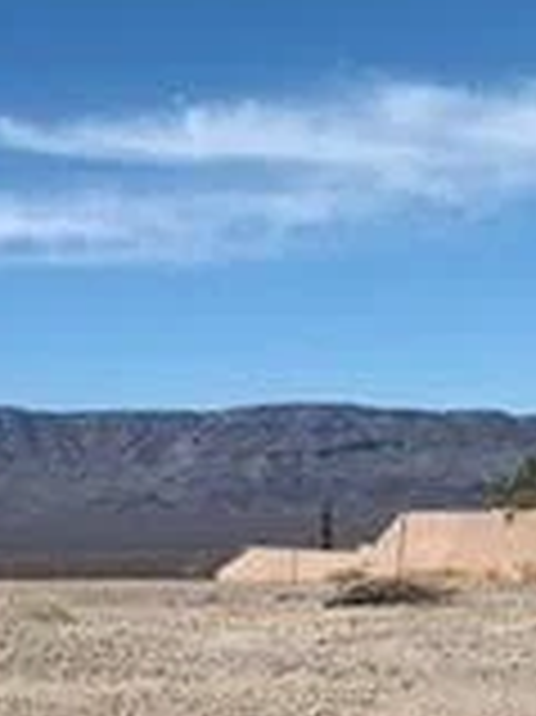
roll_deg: -1.4
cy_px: 1252
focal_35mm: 98
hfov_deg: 13.4
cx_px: -450
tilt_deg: -20.1
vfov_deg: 16.9
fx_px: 2026
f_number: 1.8
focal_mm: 4.25
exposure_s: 1/3788
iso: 25
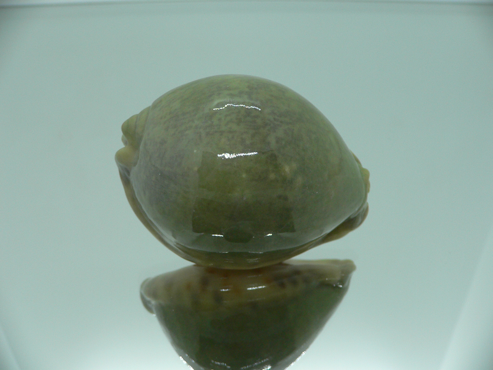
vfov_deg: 40.7
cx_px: 246
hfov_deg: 52.6
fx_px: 498
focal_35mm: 35
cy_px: 185
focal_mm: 4.6
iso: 100
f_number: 2.8
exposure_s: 1/60
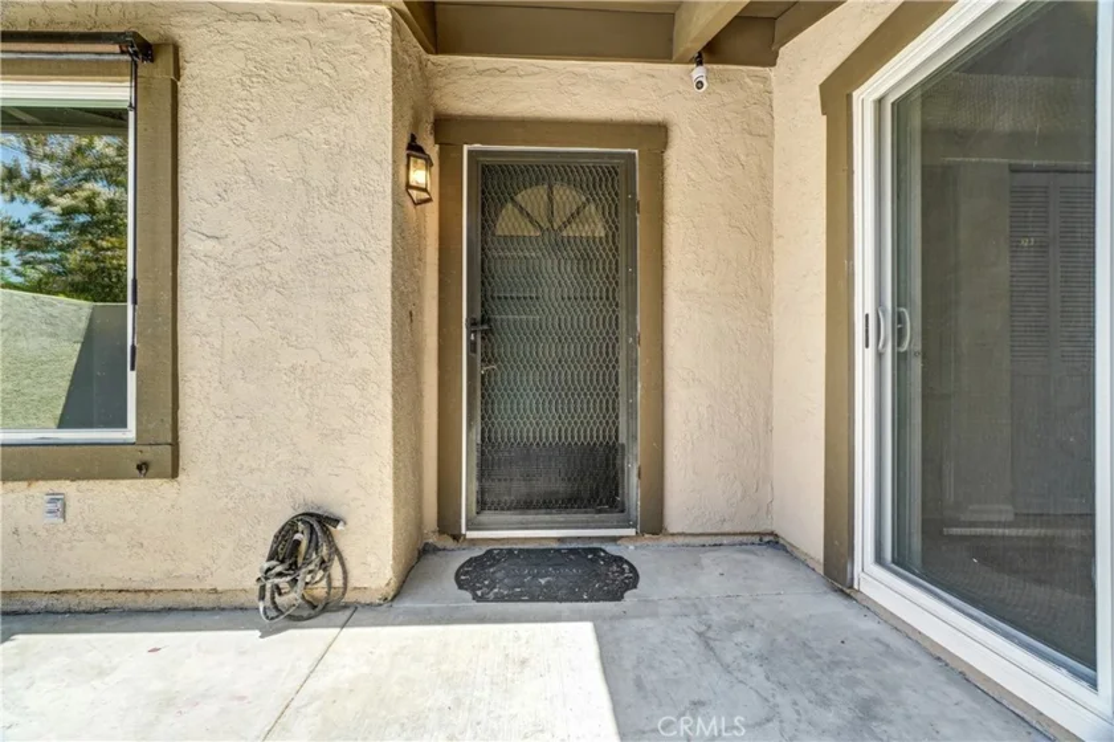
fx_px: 464
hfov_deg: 100.4
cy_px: 371
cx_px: 557
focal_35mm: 15
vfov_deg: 77.3
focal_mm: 10
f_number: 9
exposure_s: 1/60
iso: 400
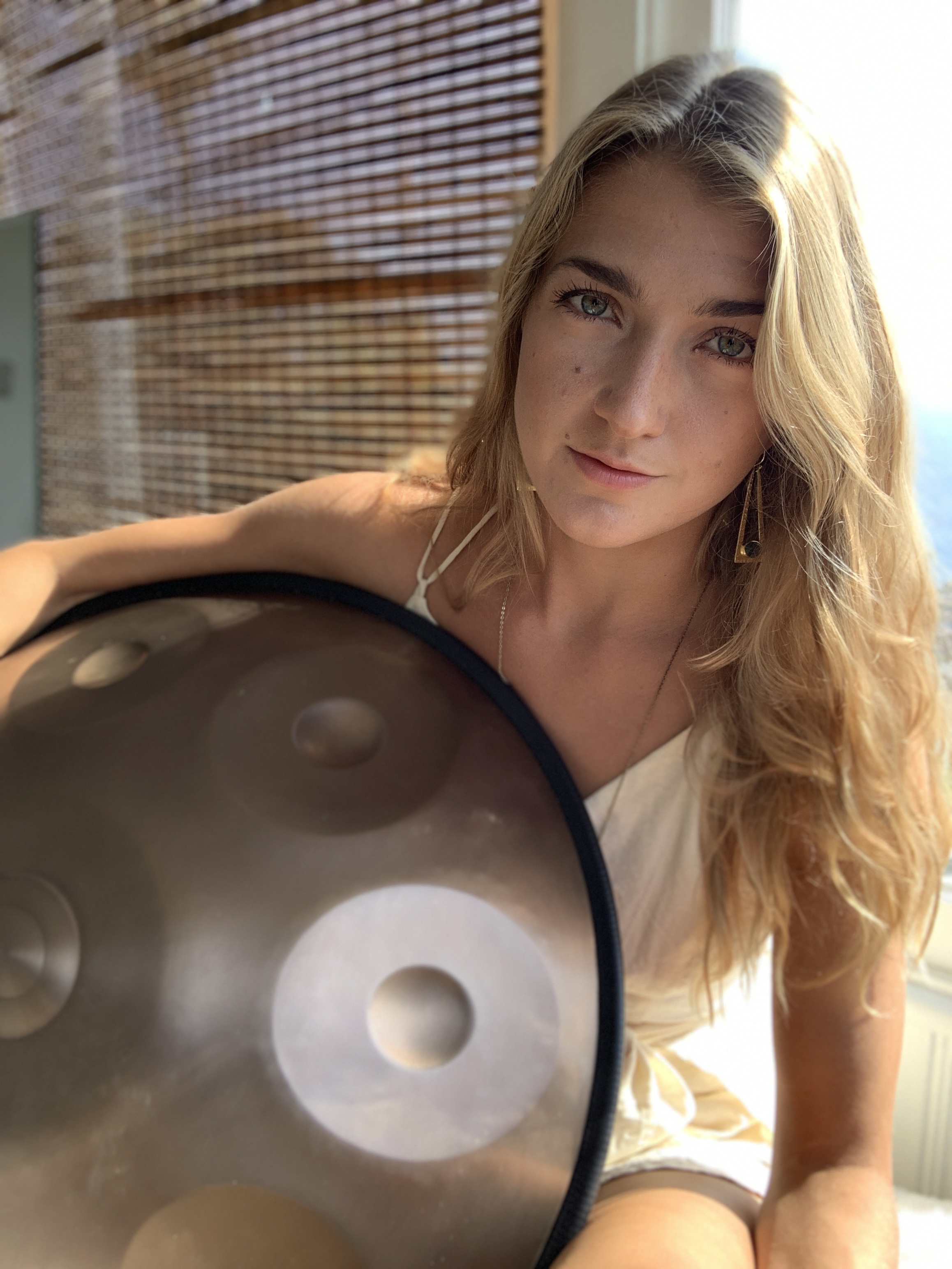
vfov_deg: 56.8
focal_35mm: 32
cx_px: 476
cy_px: 634
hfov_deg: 44.2
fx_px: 1173
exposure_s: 1/121
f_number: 2.2
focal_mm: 2.87
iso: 20
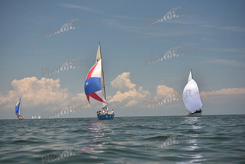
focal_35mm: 82
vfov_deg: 16.7
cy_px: 82
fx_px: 558
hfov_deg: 24.8
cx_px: 122
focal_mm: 82
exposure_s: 1/2500
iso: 320
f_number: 3.5
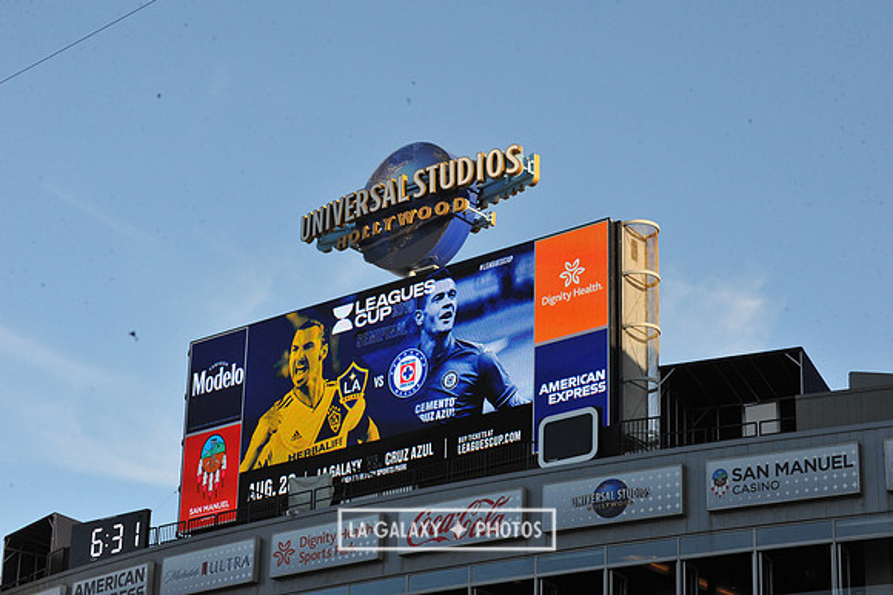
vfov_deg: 15.9
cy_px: 298
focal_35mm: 86
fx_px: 2132
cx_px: 446
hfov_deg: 23.7
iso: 1600
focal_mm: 86
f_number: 14
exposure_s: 1/800
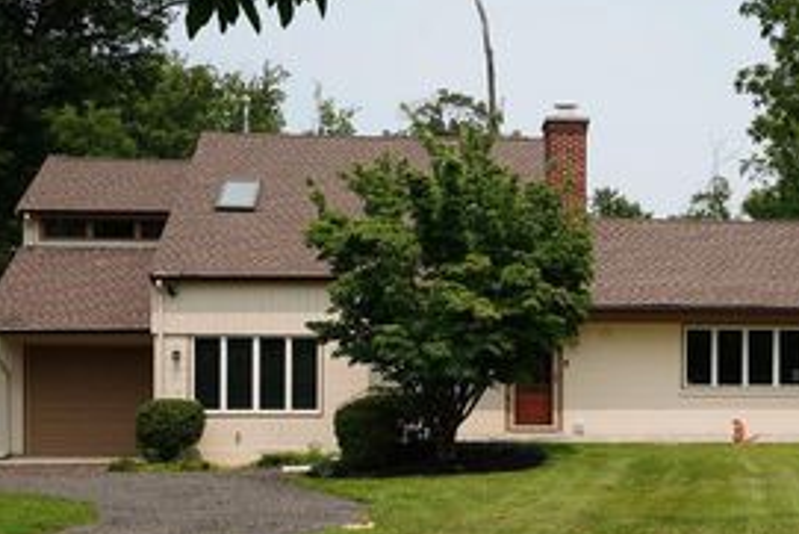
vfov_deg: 22.6
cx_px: 590
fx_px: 1331
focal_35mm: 60
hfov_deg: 32.8
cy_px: 356
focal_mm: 32.5
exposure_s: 1/250
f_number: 9
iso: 125
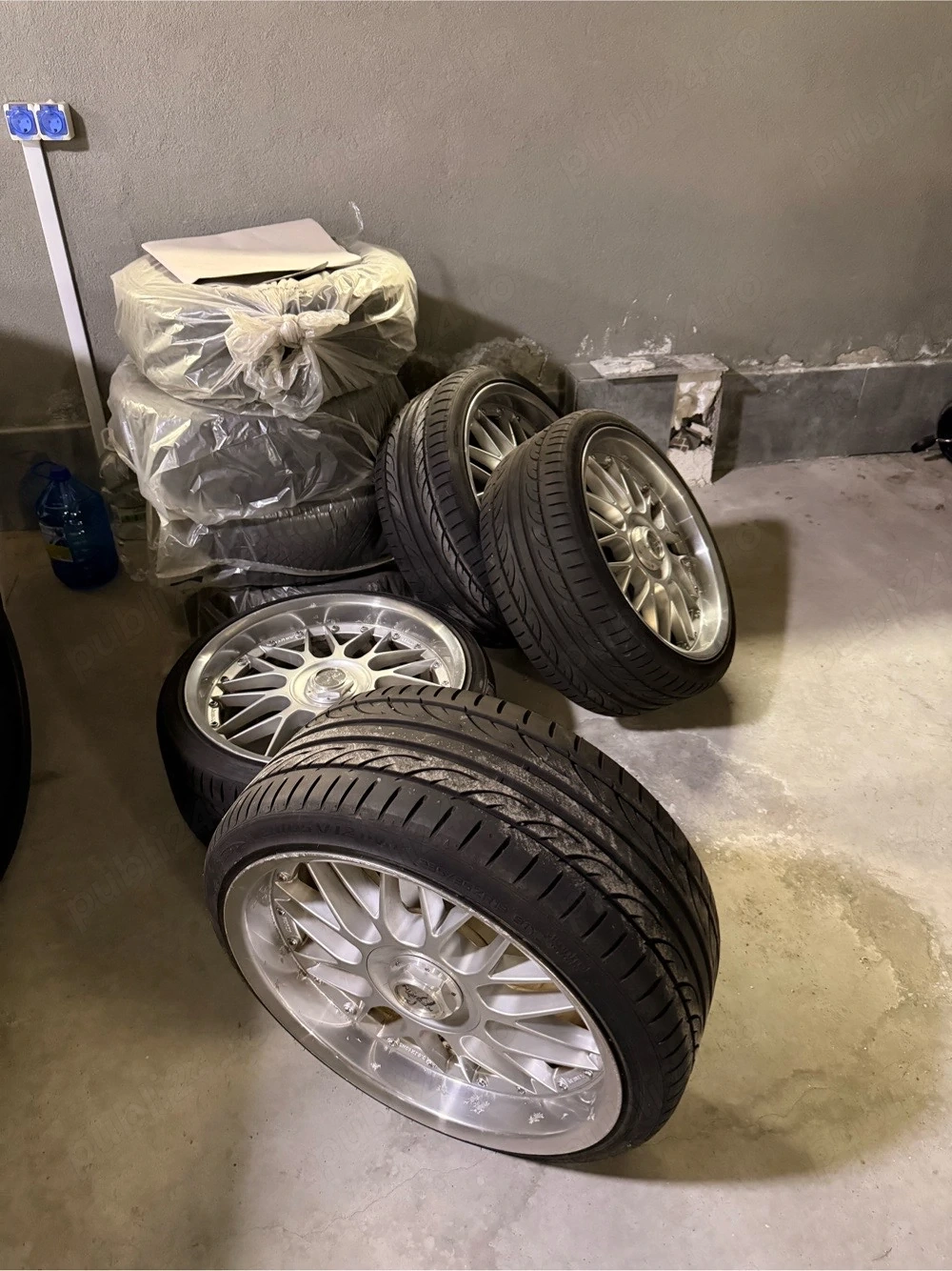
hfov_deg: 56.8
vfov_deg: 71.6
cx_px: 476
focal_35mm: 24
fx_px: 880
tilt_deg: -35.9
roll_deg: +0.3
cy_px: 636
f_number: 1.78
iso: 1000
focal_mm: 6.76
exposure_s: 1/33
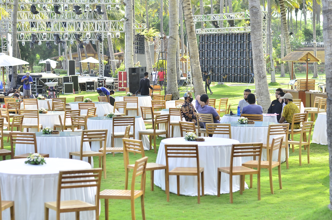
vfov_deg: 18.1
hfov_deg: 27.0
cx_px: 166
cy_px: 110
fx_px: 690
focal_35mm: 75
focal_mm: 50
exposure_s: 1/320
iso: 100
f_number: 3.2
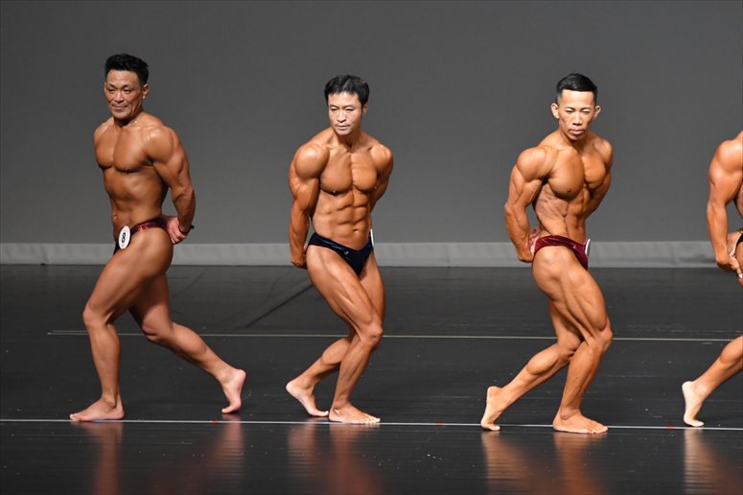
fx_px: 6498
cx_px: 372
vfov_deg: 4.4
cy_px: 248
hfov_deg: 6.5
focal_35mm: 315
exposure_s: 1/400
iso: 4000
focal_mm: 210
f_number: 5.6
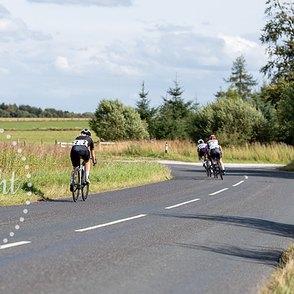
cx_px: 79
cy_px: 147
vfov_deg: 11.6
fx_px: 1441
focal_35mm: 150
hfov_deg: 11.6
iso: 100
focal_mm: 117
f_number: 3.5
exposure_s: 1/800
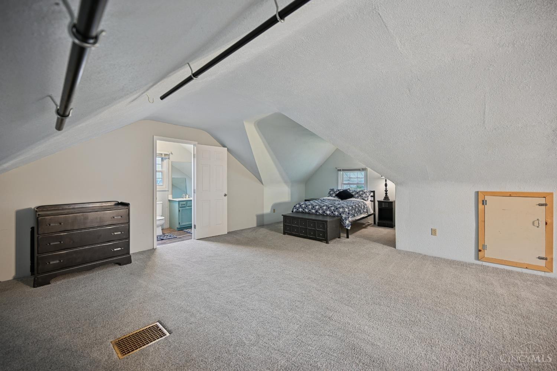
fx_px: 217
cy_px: 186
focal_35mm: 14
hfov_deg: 104.3
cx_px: 278
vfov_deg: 81.2
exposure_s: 1/10
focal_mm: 14
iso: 500
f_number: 4
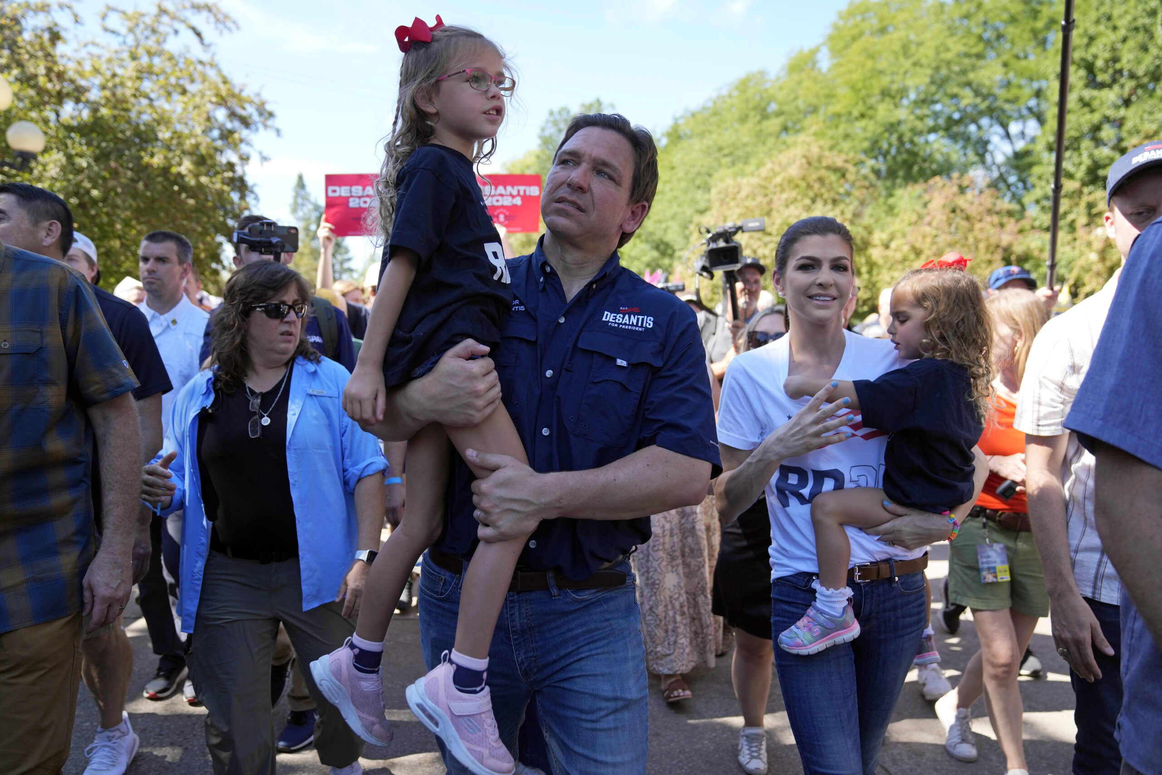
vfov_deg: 53.1
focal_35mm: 24
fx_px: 775
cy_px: 388
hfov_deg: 73.7
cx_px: 581
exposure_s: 1/1000
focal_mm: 24
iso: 250
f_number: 2.8
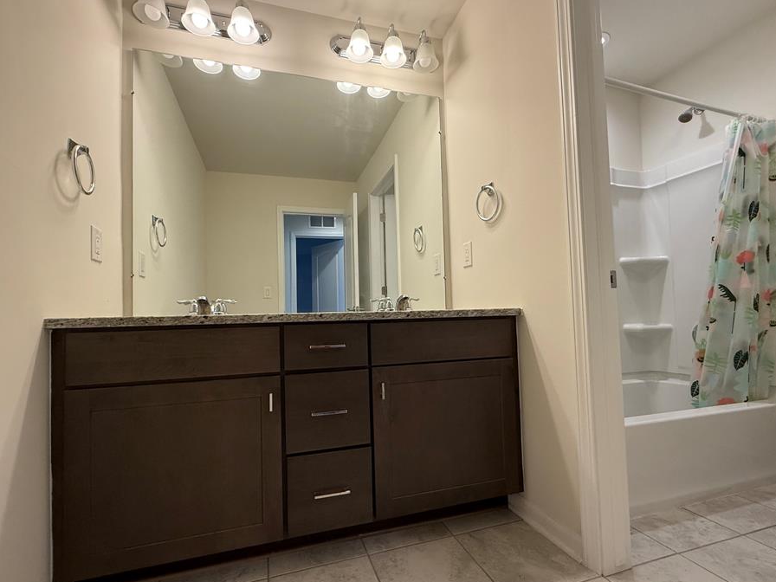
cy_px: 304
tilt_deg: +2.9
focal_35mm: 16
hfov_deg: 94.5
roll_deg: +1.8
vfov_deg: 78.1
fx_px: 359
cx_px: 373
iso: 200
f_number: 2.2
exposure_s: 1/120
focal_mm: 2.22
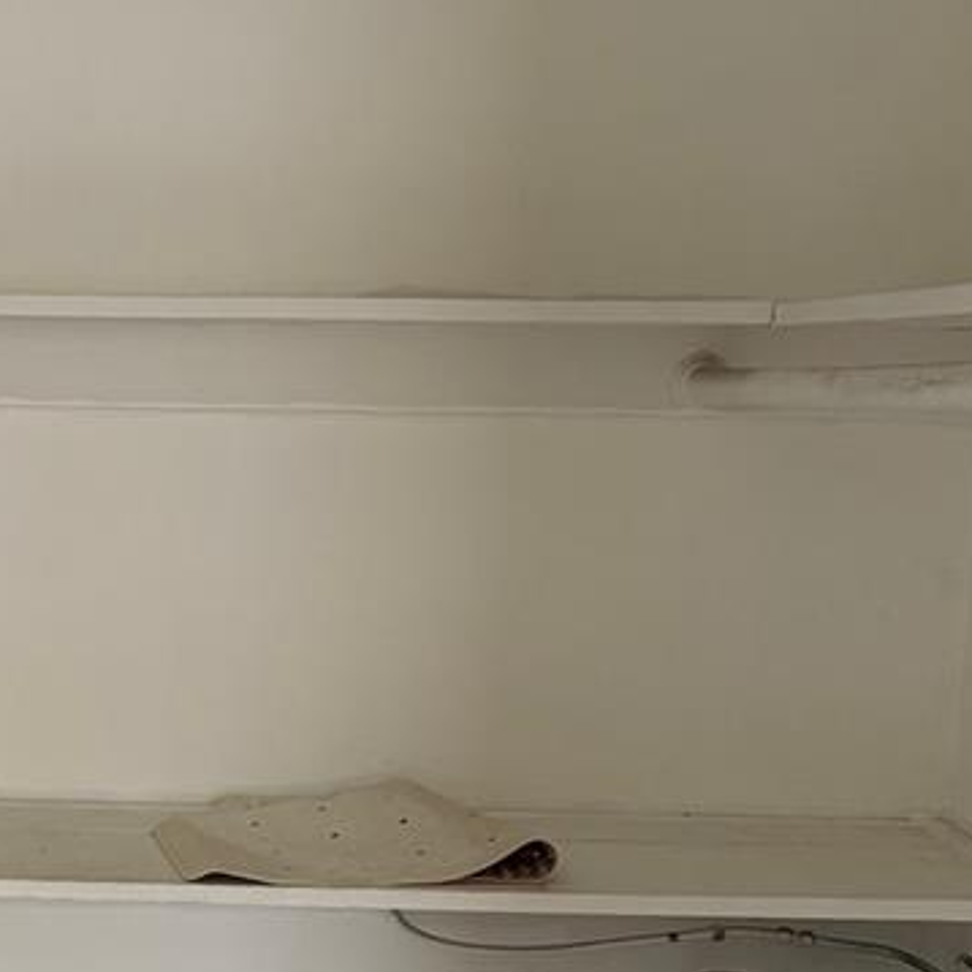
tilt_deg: -14.3
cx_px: 35
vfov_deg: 21.2
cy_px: 1100
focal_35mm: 77
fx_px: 2446
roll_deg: -0.9
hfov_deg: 21.8
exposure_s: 1/60
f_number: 1.6
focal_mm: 5.96
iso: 200
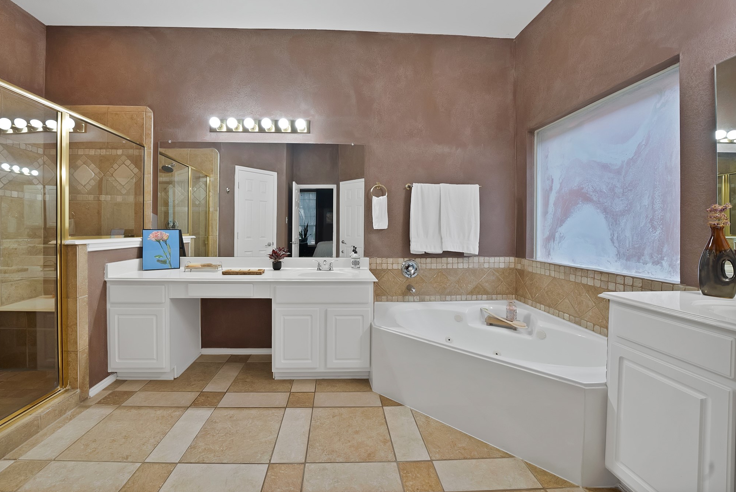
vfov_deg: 85.4
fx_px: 266
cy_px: 228
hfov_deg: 108.1
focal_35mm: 13
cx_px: 343
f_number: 9
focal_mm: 12
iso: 640
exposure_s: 1/3
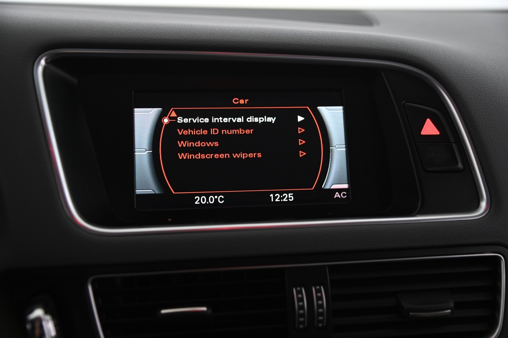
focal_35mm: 48
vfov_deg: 28.0
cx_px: 254
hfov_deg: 41.1
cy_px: 169
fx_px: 677
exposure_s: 1/15
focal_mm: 48
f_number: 4
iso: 1000
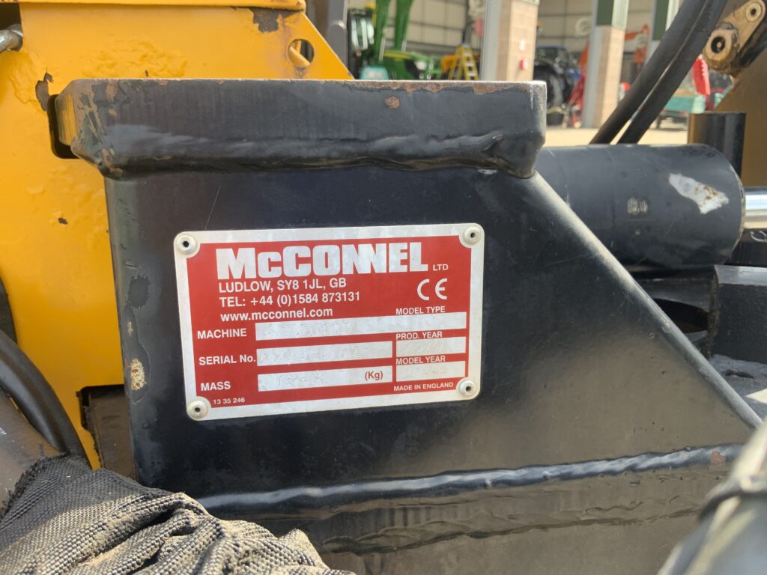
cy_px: 288
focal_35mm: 29
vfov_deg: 48.2
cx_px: 384
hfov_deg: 61.7
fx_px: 643
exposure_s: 1/130
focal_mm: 3
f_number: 1.8
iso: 16
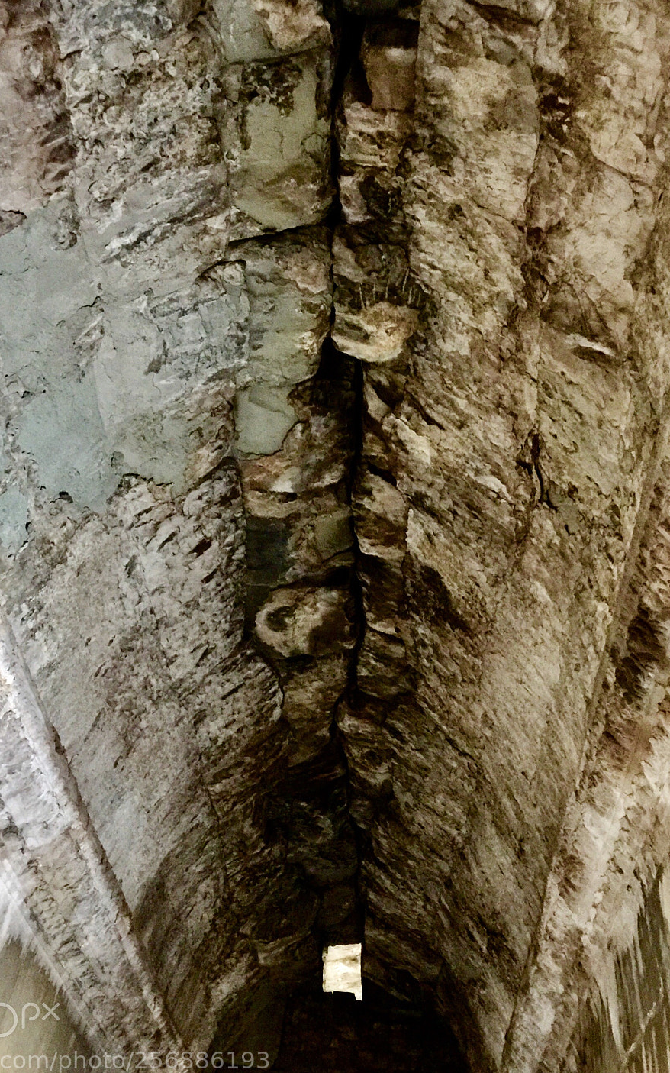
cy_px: 509
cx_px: 328
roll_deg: -1.2
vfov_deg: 55.3
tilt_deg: +41.1
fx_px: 1023
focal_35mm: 35
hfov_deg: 36.3
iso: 160
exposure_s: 1/4
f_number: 2.2
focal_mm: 4.15
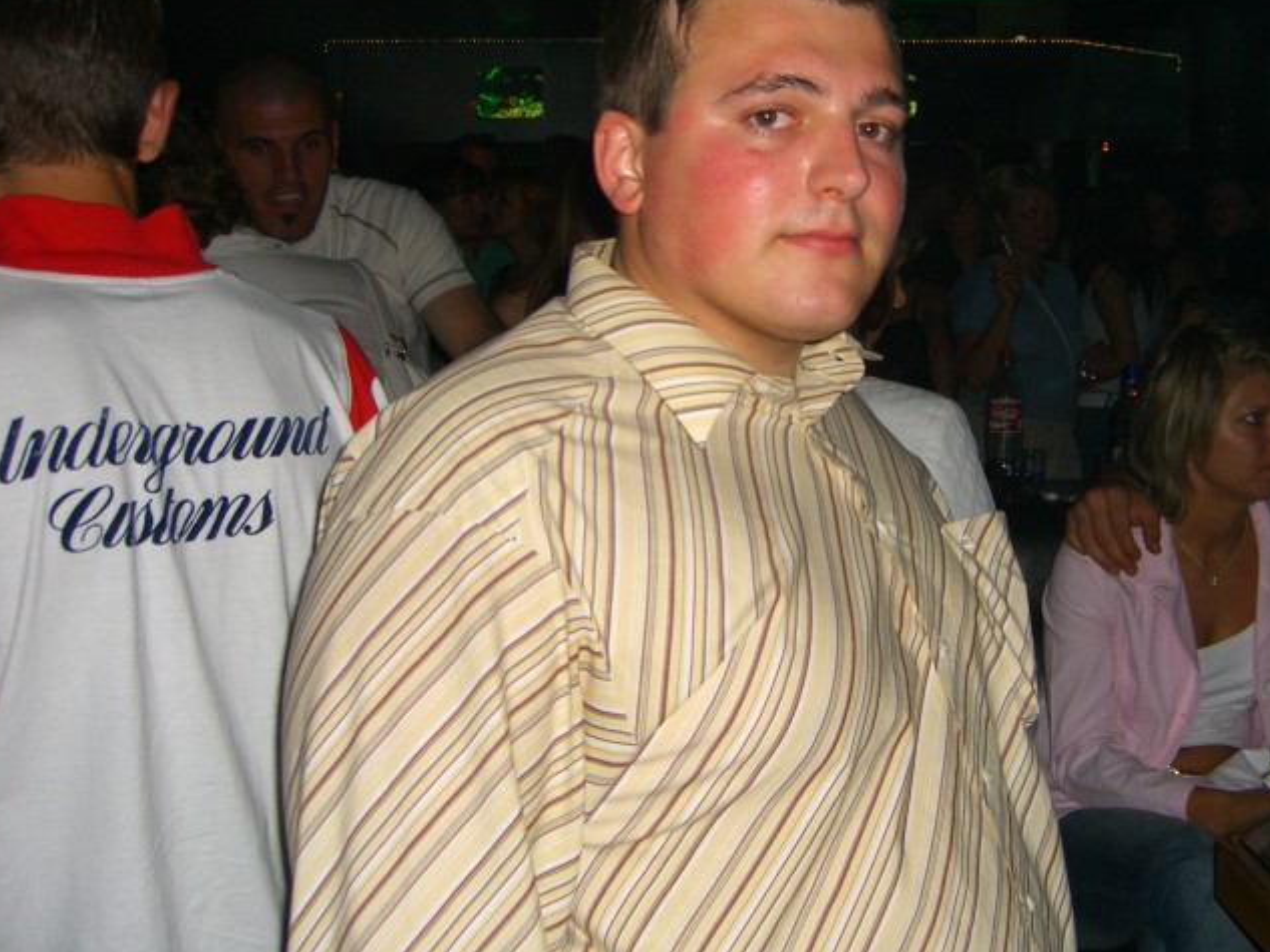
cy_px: 385
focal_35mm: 48
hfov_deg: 39.4
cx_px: 780
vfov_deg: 30.2
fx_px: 1761
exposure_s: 1/60
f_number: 2.8
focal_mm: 7.9
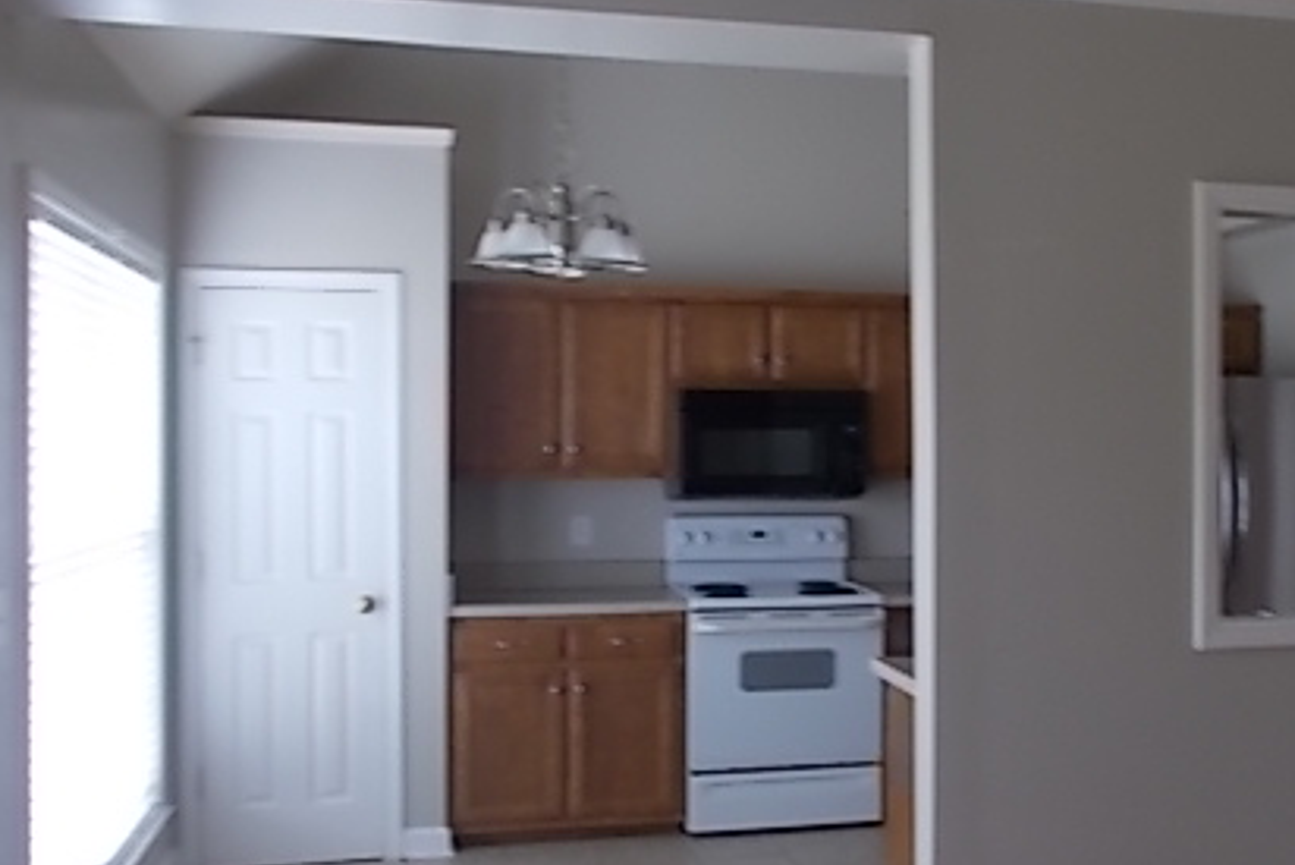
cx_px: 846
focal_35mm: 42
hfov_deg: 45.8
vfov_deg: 31.9
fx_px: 1511
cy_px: 444
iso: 125
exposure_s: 1/25
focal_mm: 4.6
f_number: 3.2
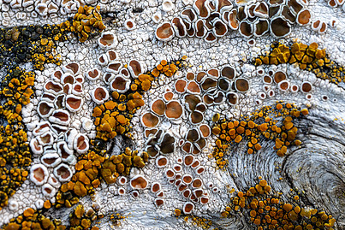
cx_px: 155
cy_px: 87
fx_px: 690
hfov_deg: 28.0
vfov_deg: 18.9
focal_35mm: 72
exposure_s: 1/160
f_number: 14
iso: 1000
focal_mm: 50
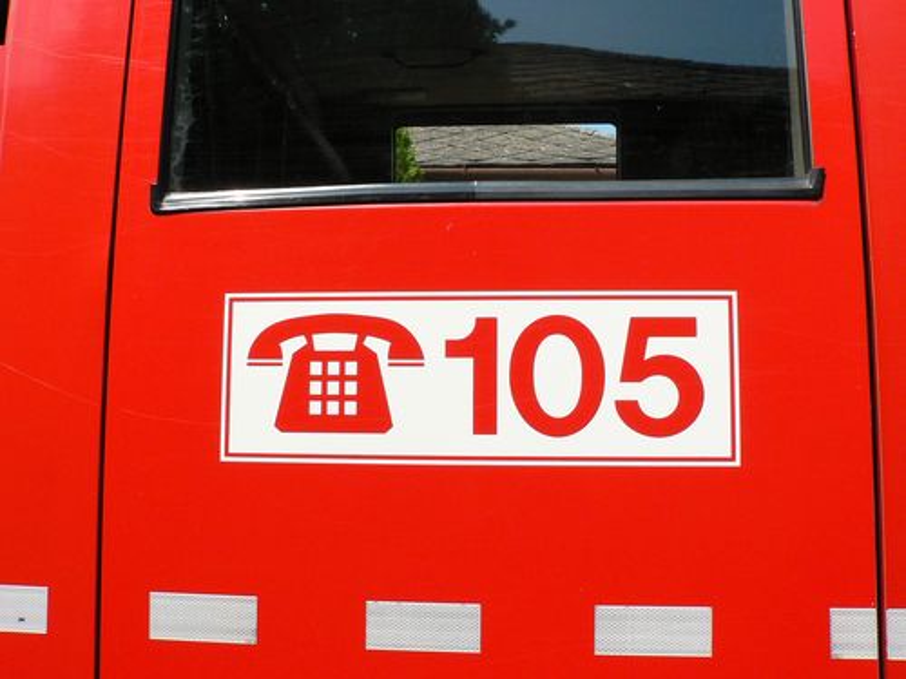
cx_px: 453
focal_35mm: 35
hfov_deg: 52.6
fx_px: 916
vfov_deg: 40.7
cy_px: 340
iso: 200
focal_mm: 6
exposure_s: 1/640
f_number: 6.3
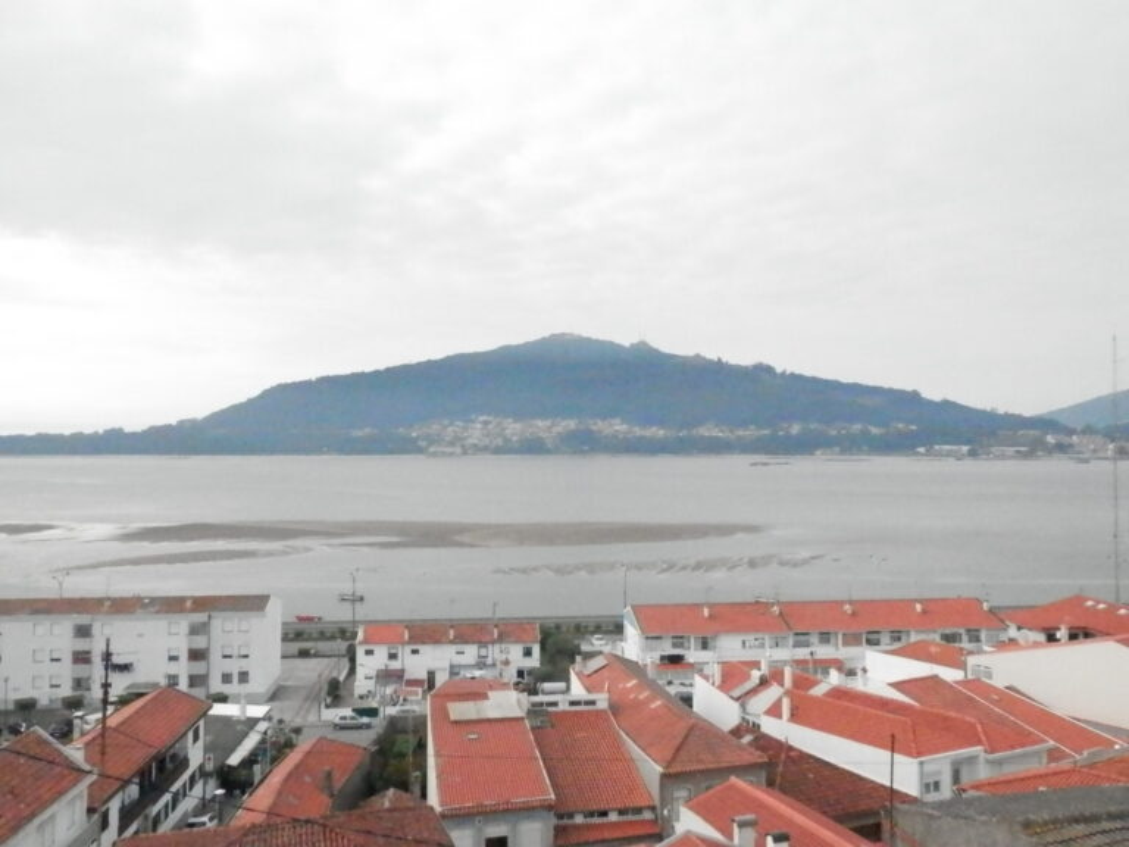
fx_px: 978
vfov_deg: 46.8
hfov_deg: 60.0
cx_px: 564
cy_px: 424
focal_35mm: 30
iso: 1600
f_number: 9.4
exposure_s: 1/1600
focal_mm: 5.5
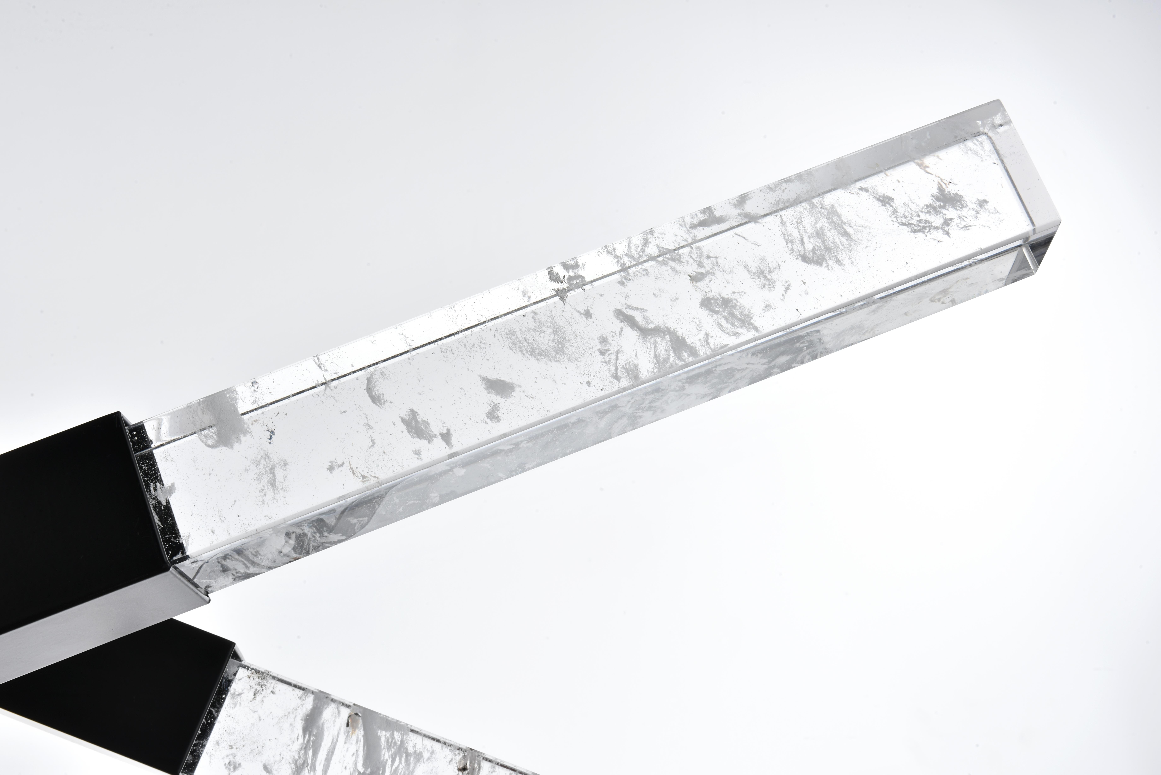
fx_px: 1871
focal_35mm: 58
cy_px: 388
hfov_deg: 34.5
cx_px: 580
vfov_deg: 23.4
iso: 100
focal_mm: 58
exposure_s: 1/100
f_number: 22
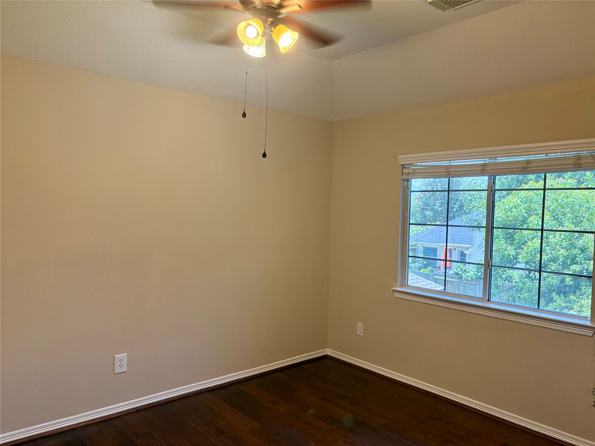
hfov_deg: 67.3
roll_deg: -0.5
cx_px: 298
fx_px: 447
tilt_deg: -1.4
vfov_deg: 53.1
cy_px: 223
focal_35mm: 26
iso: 125
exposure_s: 1/60
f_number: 1.6
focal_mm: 5.96
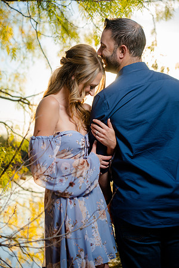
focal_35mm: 85
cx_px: 90
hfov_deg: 16.1
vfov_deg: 23.9
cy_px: 134
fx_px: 634
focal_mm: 85
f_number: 4
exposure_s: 1/250
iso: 50
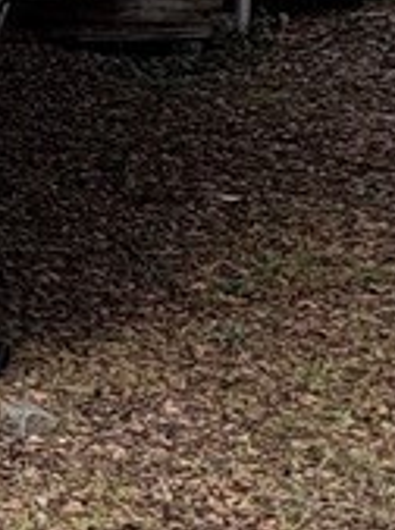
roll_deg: +1.0
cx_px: -708
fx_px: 1298
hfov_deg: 11.7
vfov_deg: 21.9
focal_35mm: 85
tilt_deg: -3.1
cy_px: -47
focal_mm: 2.22
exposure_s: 1/578
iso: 40
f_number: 2.2
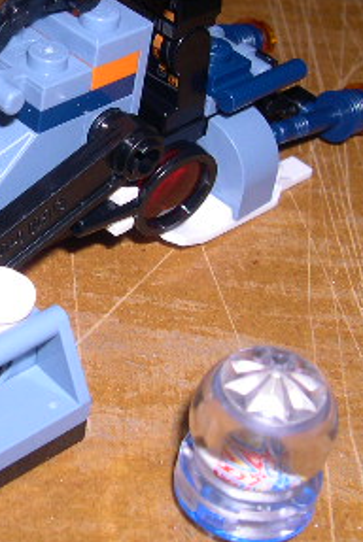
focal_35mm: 88
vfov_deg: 23.0
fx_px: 1328
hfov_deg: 15.1
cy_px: 179
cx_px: -47
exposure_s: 1/60
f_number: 7.6
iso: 100
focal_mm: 8
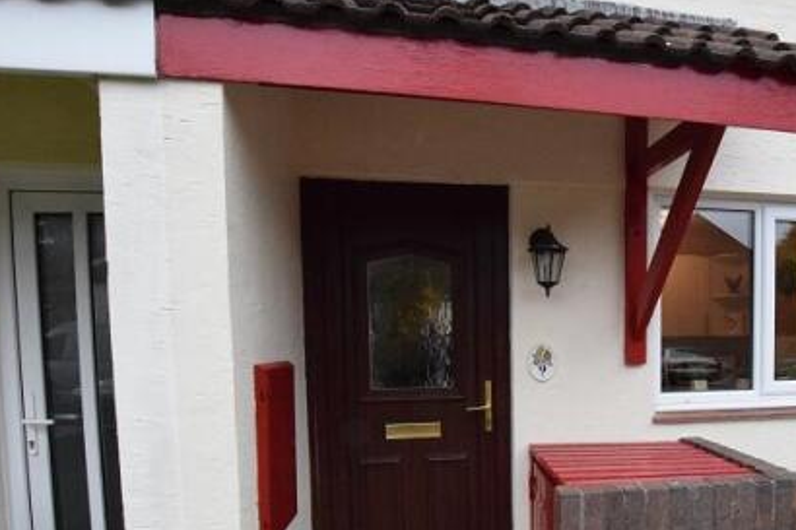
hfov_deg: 70.8
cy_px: 370
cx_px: 553
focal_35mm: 24
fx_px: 530
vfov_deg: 51.7
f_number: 10
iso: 6400
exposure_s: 1/400
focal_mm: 10
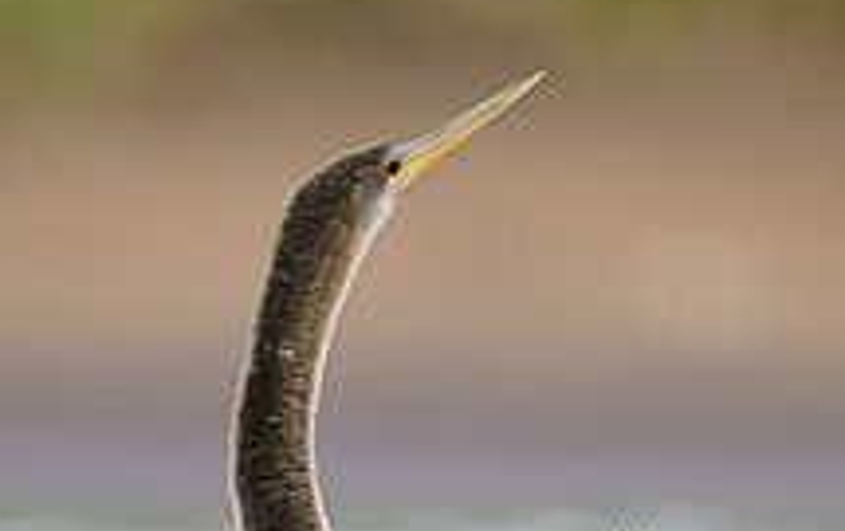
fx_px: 31637
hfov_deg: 1.5
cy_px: 702
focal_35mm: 1372
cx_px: 228
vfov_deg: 1.0
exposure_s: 1/1600
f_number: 5.6
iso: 1400
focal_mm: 500
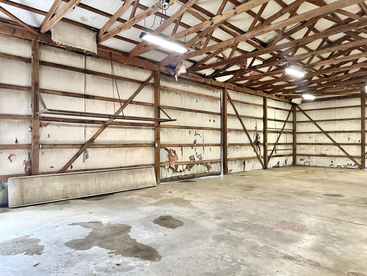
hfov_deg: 71.6
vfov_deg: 56.8
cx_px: 184
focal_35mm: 24
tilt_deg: +0.7
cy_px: 138
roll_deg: -0.2
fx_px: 254
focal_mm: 6.86
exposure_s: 1/60
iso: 800
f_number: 1.78
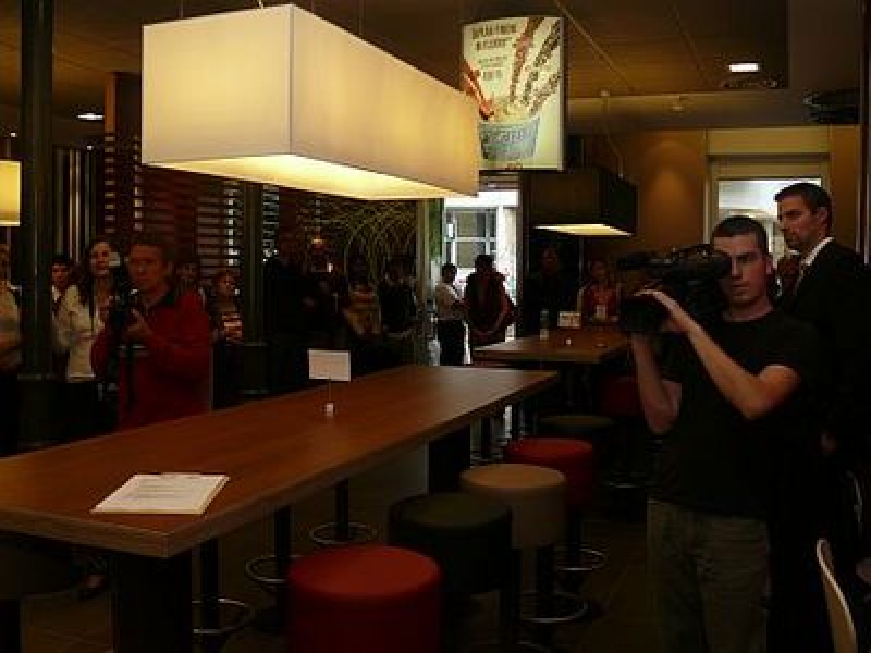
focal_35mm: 35
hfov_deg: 52.6
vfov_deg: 40.7
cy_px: 326
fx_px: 881
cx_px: 436
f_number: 4
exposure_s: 1/30
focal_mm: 7.4
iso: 100
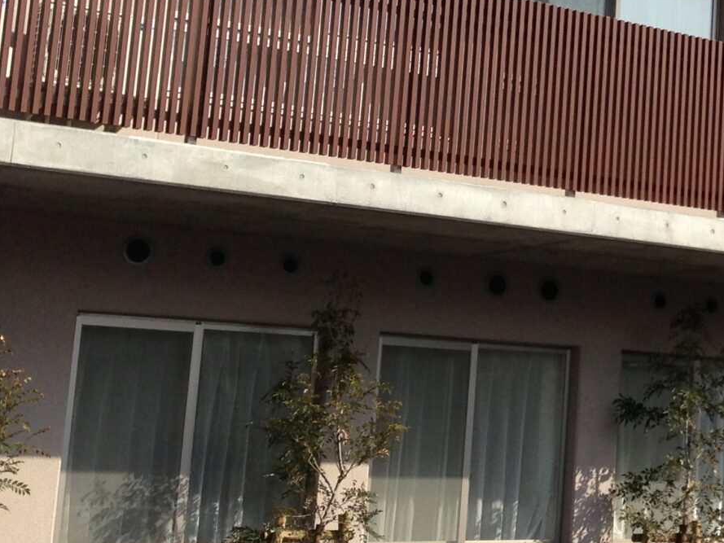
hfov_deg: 19.0
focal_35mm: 95
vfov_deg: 15.5
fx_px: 1987
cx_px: 963
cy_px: 133
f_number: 2.4
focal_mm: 4.13
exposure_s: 1/985
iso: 50
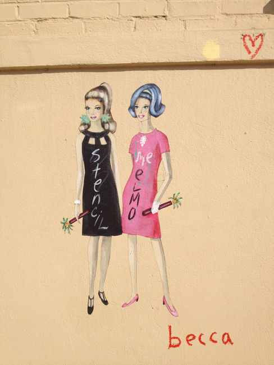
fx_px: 369
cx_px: 137
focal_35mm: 35
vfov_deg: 52.6
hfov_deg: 40.7
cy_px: 182
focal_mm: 4.28
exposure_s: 1/3953
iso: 64
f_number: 2.4
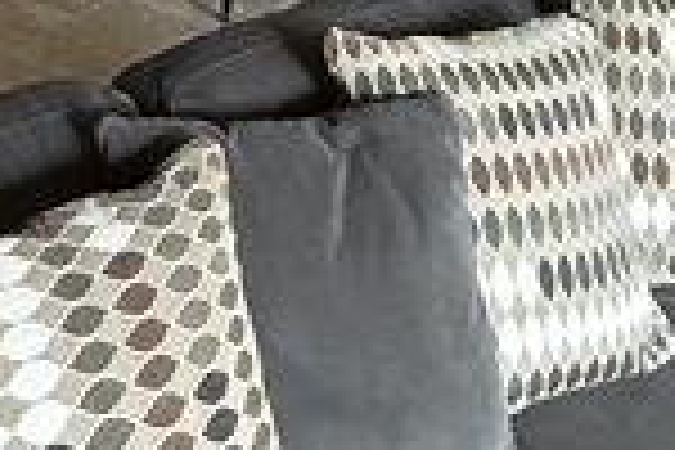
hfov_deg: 31.3
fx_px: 1162
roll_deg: +0.5
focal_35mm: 62
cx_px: 108
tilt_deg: -2.5
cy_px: -387
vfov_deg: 17.3
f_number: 2.2
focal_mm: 2.22
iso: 800
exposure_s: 1/60
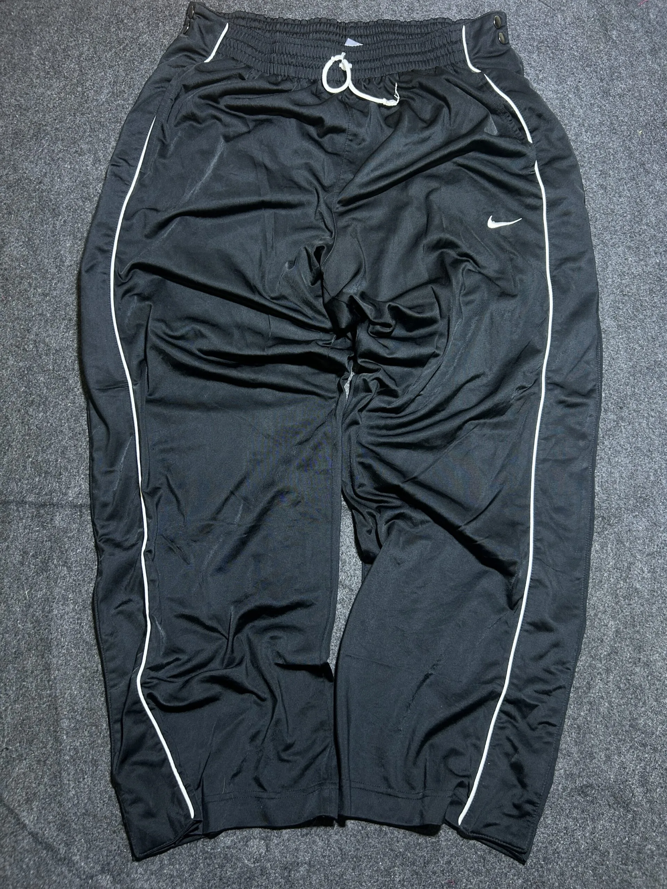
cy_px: 444
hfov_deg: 53.1
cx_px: 334
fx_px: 668
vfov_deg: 67.3
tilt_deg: -55.1
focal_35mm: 26
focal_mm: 5.7
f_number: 1.5
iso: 160
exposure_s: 1/50
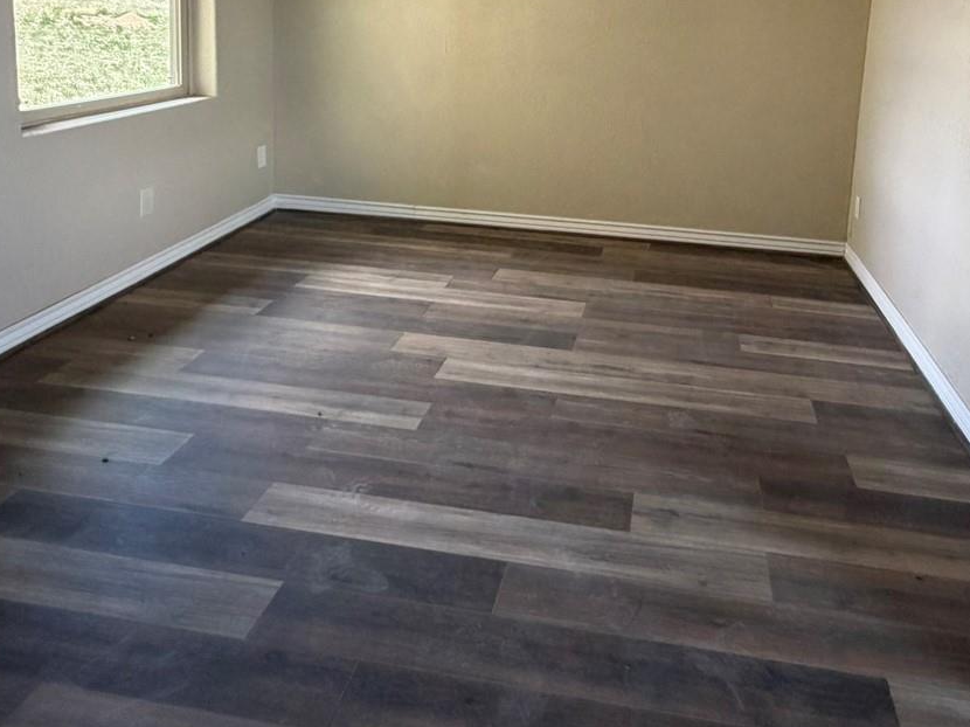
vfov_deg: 47.5
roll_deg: -2.5
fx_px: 756
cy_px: 111
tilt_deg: -8.6
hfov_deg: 64.7
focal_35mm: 27
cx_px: 586
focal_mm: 2.22
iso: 320
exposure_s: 1/104
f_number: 2.2
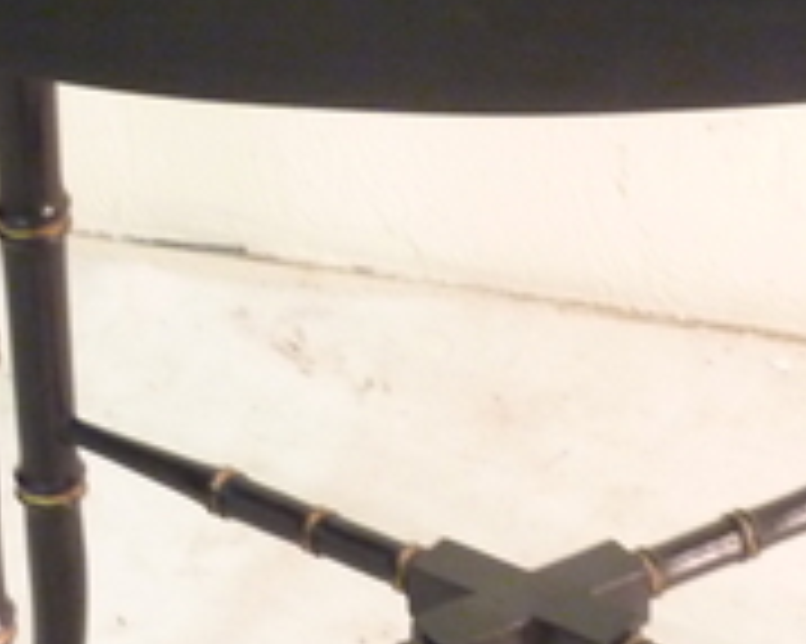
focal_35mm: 255
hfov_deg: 7.6
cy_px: 279
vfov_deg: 6.1
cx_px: 513
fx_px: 6080
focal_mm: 12.8
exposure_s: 1/8
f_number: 4.2
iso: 400
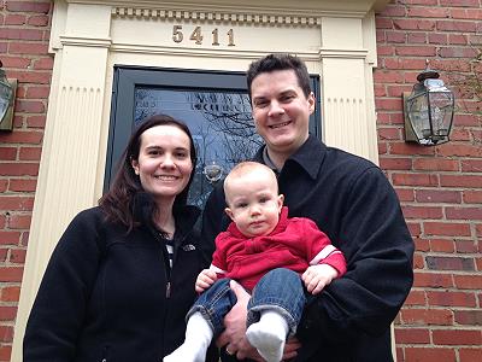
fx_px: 459
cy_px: 181
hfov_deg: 55.4
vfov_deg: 42.9
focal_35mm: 33
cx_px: 241
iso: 50
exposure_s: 1/242
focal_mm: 4.12
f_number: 2.4
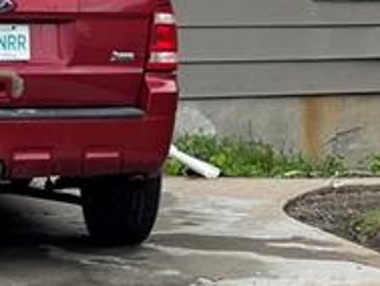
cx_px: 446
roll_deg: +1.5
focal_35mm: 141
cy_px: -83
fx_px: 1549
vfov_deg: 10.3
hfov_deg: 13.6
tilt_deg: +3.4
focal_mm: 5.1
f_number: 1.6
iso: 50
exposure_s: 1/1536
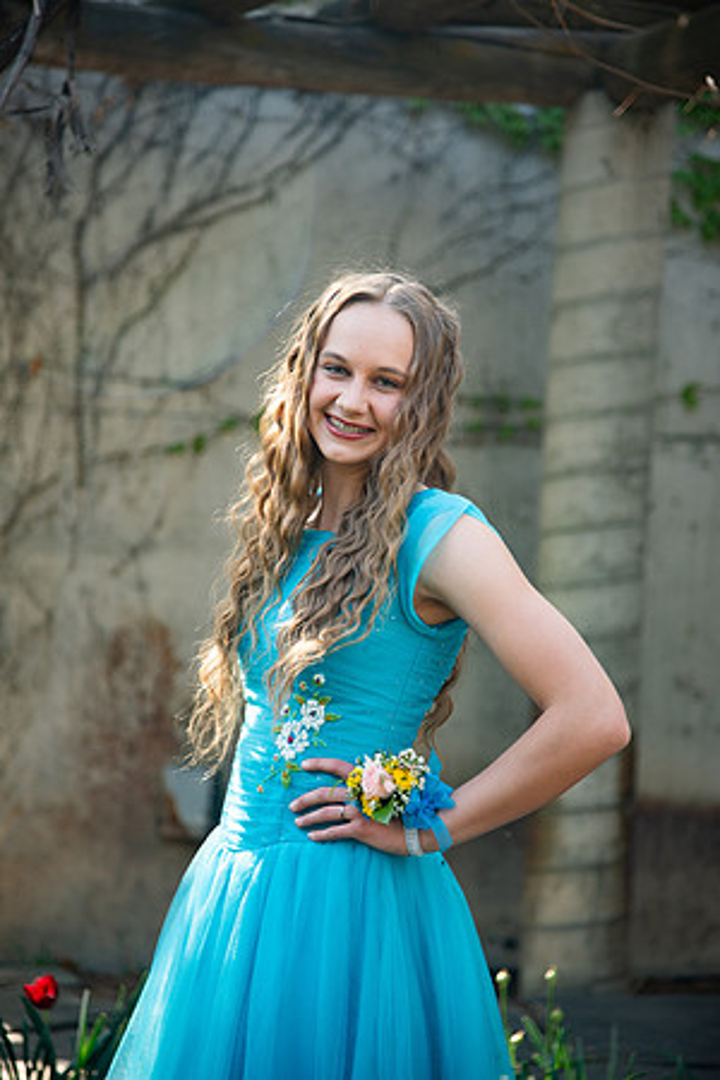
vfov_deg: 19.5
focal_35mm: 105
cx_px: 360
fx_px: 3150
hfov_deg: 13.0
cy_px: 540
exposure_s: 1/125
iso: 250
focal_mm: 105
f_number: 4
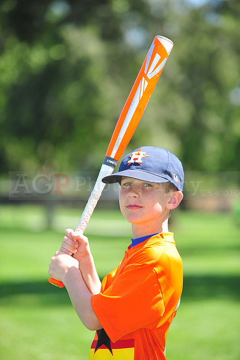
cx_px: 120
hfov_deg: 7.8
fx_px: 1752
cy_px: 180
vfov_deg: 11.8
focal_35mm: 175
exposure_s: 1/640
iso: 200
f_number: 4.5
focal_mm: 175
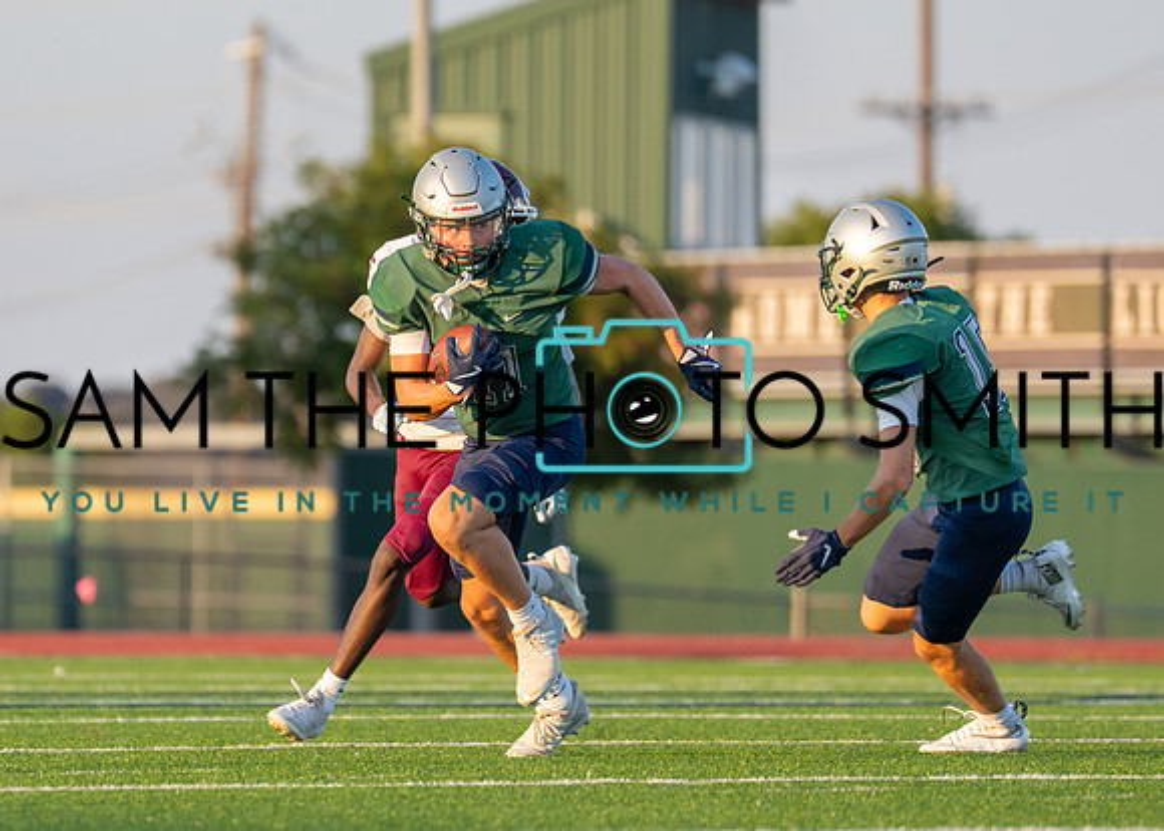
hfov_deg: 4.4
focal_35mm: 463
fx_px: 15287
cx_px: 375
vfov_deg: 3.1
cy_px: 366
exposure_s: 1/1250
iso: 250
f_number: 2.8
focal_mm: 200
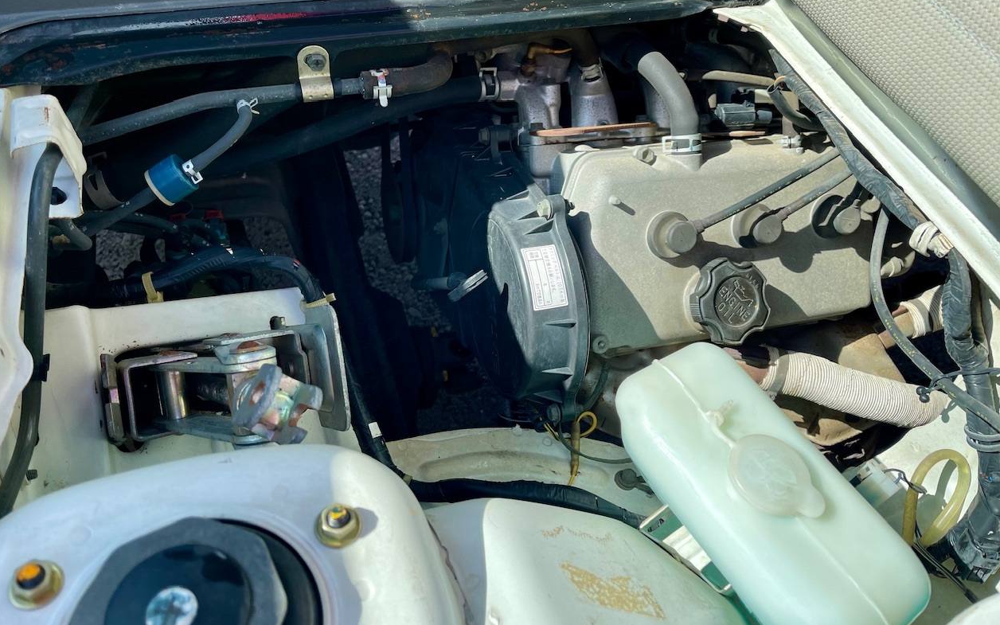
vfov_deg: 45.8
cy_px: 260
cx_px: 491
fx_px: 736
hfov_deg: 68.4
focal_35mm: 27
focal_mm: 5.1
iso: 32
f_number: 1.6
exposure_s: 1/1130
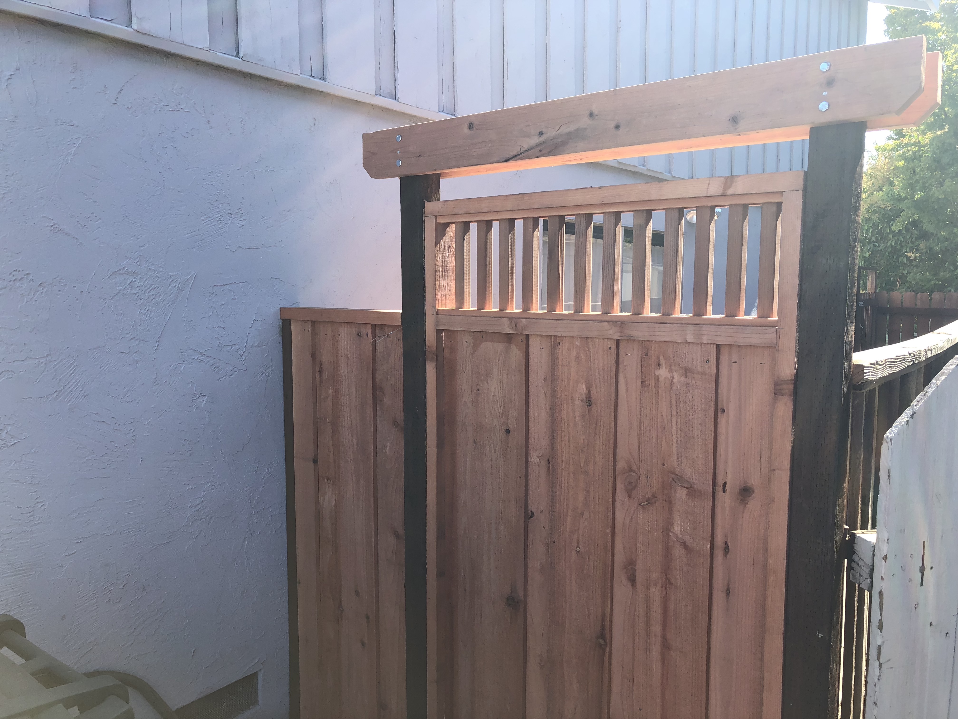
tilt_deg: -6.0
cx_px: 479
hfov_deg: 63.4
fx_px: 775
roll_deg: +0.3
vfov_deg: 49.7
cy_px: 360
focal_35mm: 28
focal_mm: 4
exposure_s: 1/444
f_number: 1.8
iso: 20
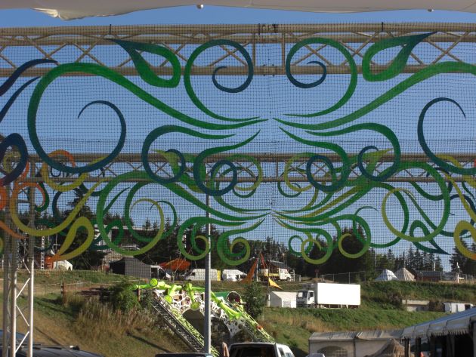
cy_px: 178
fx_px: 1307
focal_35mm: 95
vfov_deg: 15.6
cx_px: 238
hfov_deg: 20.6
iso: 80
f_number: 6.9
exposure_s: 1/250
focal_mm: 19.7
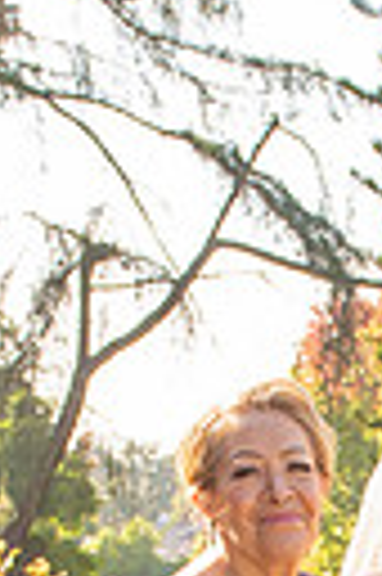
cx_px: 502
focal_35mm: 148
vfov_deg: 13.1
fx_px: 2362
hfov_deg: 9.1
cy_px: 864
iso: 200
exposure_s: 1/250
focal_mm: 26
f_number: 5.6
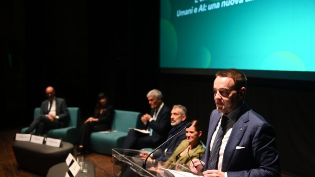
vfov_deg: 31.9
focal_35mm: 37
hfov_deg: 54.0
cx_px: 158
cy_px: 105
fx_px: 309
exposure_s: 1/250
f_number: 2.8
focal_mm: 35
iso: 2000
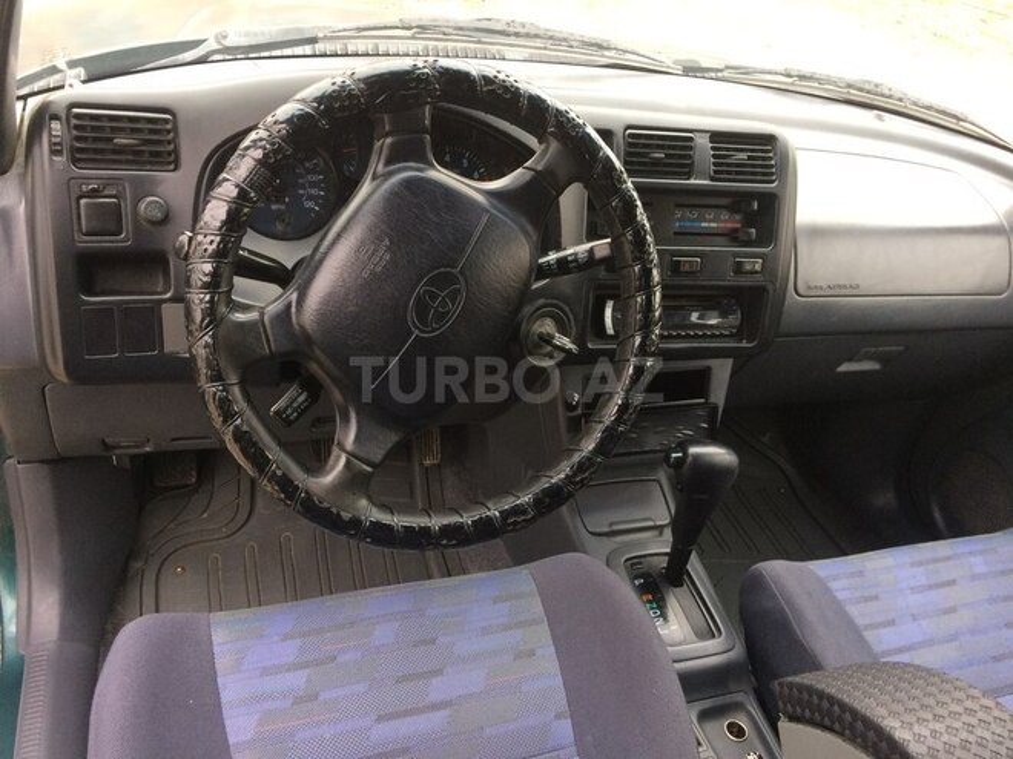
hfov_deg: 61.7
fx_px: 849
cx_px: 506
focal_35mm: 29
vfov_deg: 48.2
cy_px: 380
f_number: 2.2
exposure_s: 1/33
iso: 64
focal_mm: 4.15
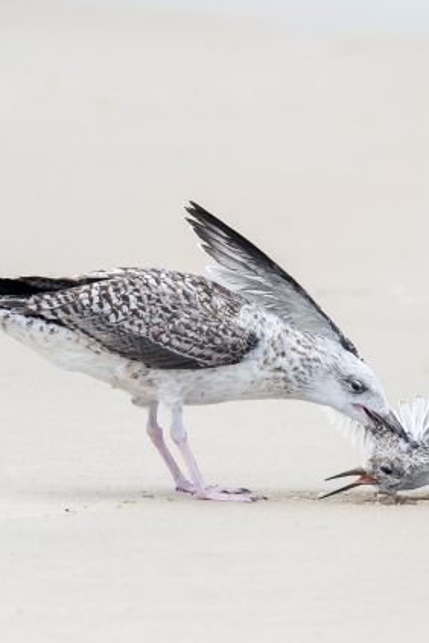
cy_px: 347
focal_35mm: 756
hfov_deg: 1.8
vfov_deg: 2.7
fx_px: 13512
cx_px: 437
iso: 2500
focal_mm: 400
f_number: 4.5
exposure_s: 1/3200
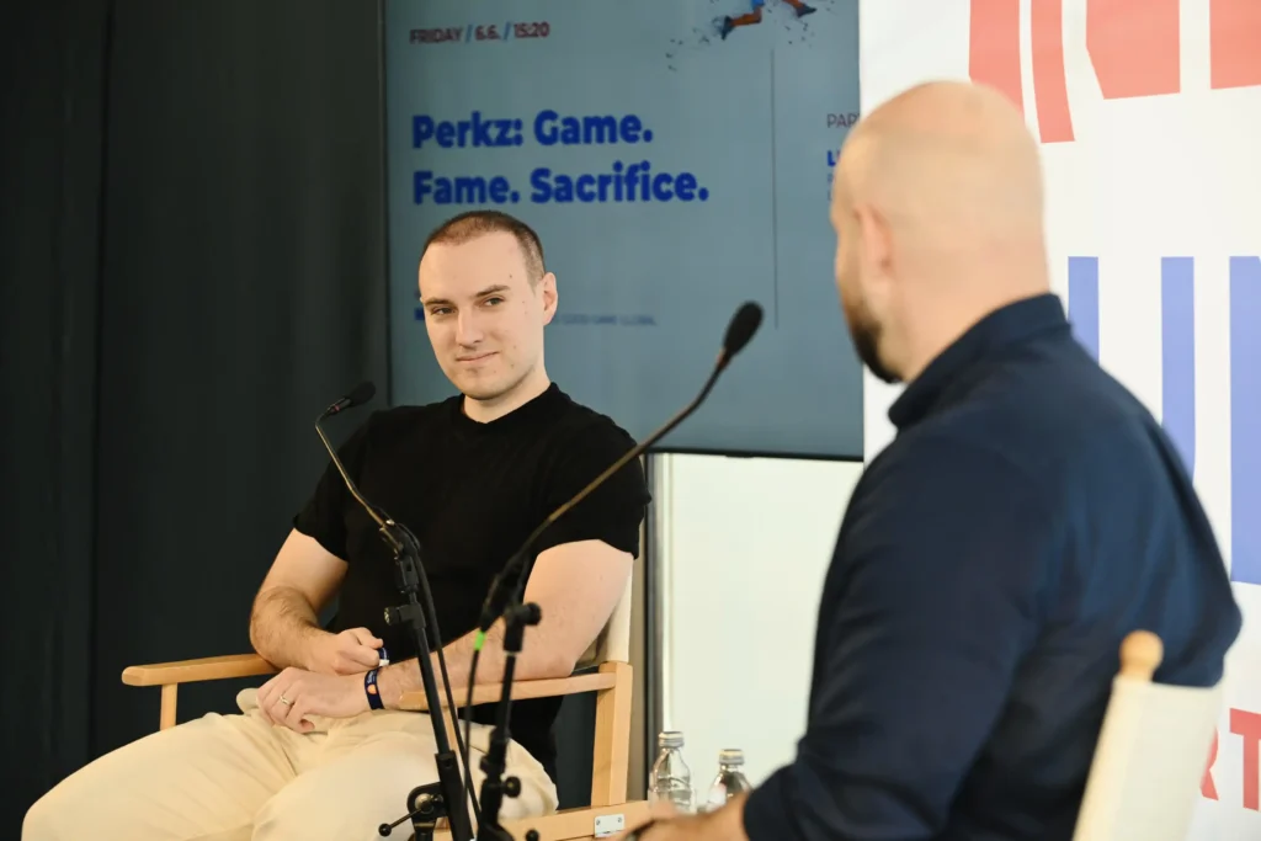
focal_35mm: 105
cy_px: 420
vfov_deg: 13.0
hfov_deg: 19.5
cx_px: 630
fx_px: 3678
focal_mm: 105
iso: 800
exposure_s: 1/320
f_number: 4
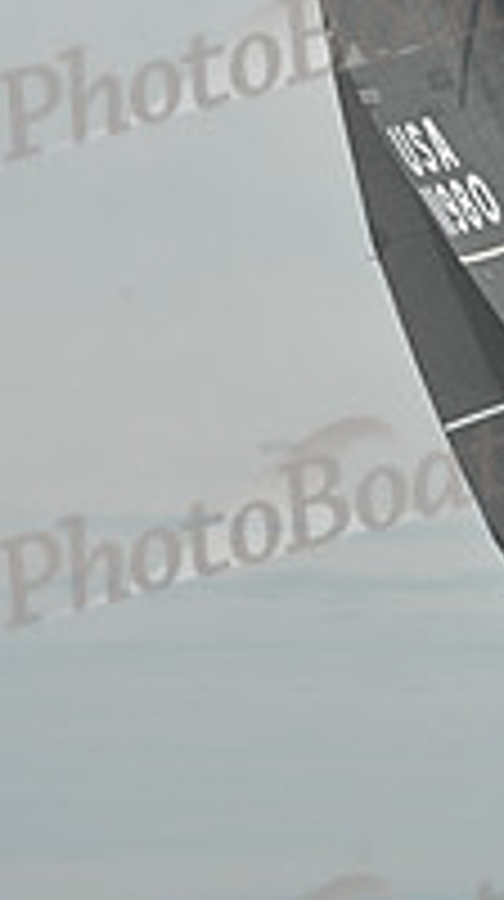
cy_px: 216
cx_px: 866
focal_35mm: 213
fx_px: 5078
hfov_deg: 5.6
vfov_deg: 10.1
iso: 320
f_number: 13
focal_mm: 70
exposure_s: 1/1250
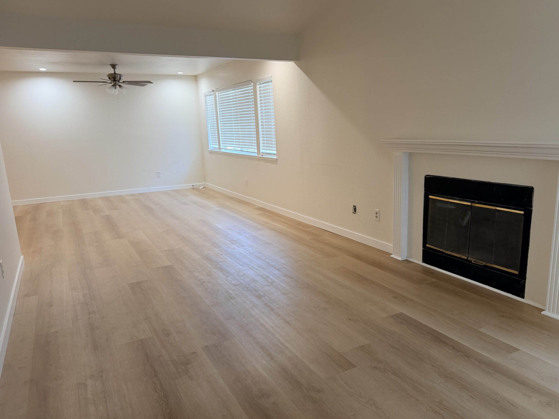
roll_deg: +1.3
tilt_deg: -11.7
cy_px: 216
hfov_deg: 67.2
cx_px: 297
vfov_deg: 53.0
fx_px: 420
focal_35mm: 26
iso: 200
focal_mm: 6.76
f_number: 1.78
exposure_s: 1/60
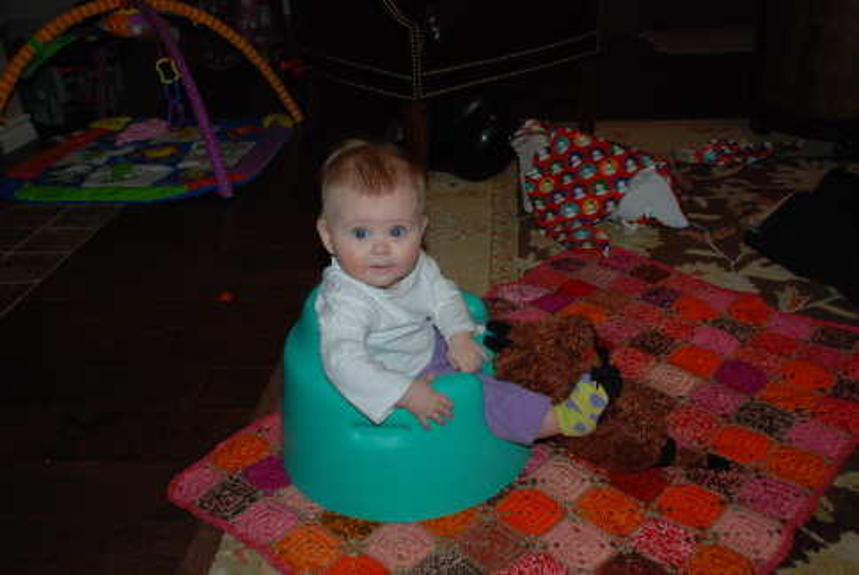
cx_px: 430
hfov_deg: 57.2
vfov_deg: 40.1
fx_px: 788
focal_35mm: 33
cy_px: 288
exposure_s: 1/60
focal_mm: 22
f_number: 3.8
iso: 200
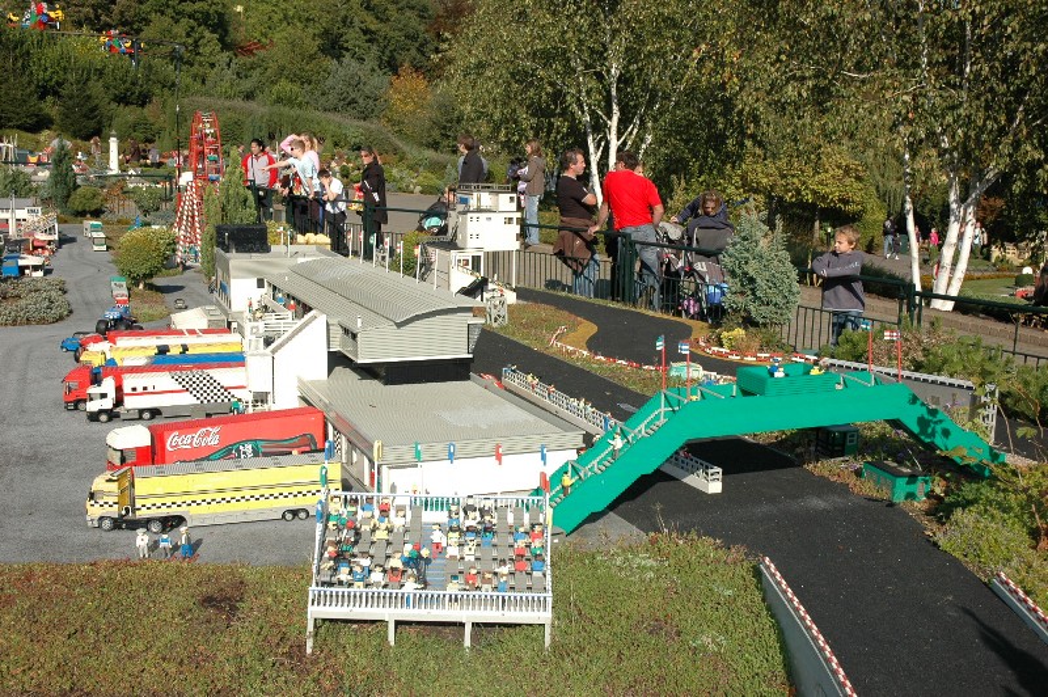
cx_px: 524
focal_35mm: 40
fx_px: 1178
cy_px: 348
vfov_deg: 33.0
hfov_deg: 48.0
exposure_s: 1/500
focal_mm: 27
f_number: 6.3
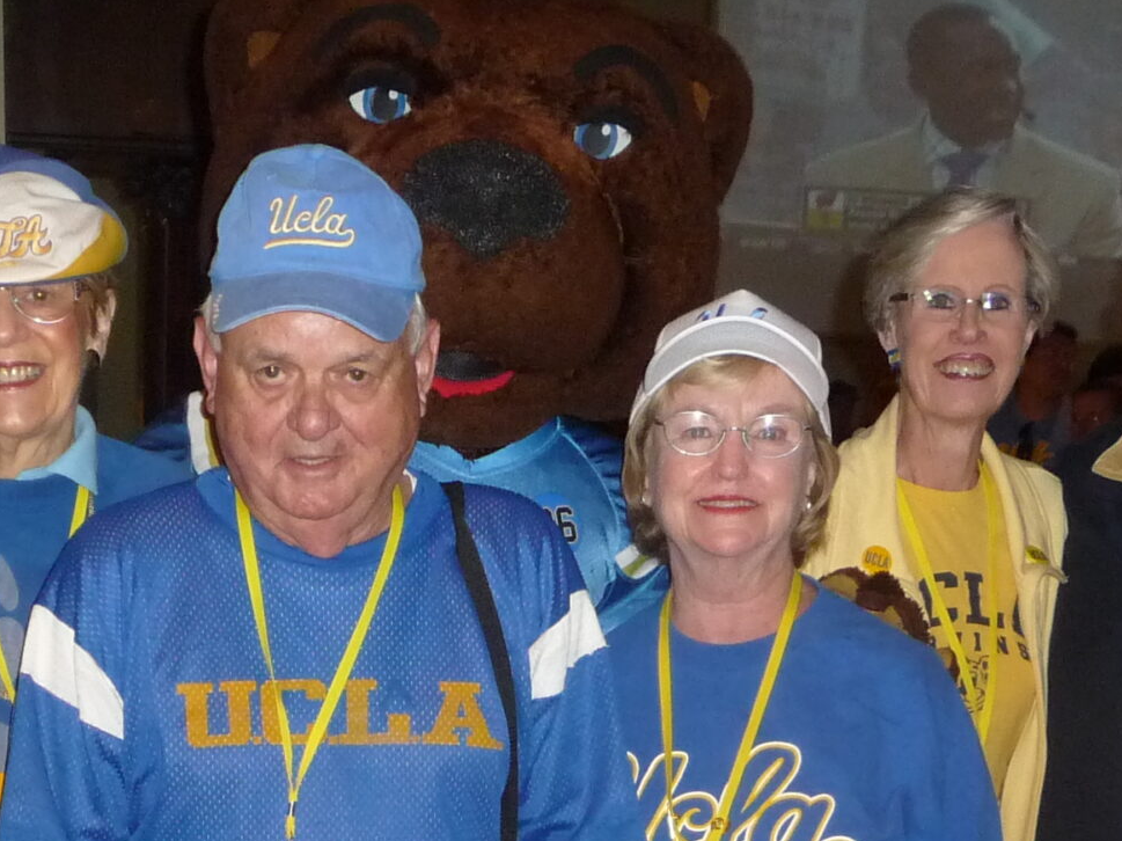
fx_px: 2398
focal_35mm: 74
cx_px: 423
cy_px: 1080
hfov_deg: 26.3
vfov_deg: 18.6
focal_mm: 4.7
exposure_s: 1/30
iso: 320
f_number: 3.3
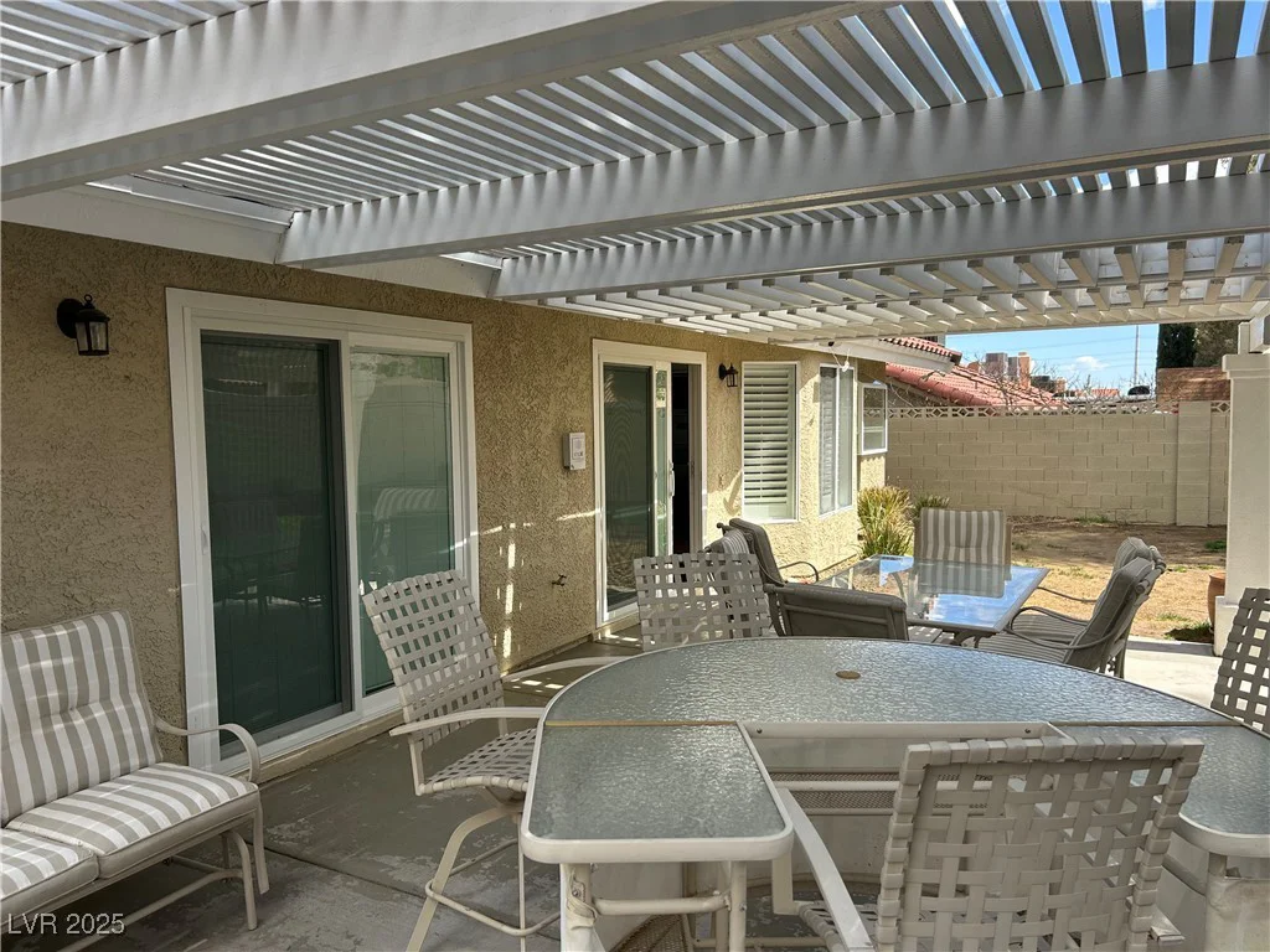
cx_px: 635
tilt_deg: -3.9
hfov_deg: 67.3
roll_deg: +1.0
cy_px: 476
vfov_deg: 53.1
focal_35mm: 26
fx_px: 954
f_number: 1.5
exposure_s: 1/1079
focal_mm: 5.7
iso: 50
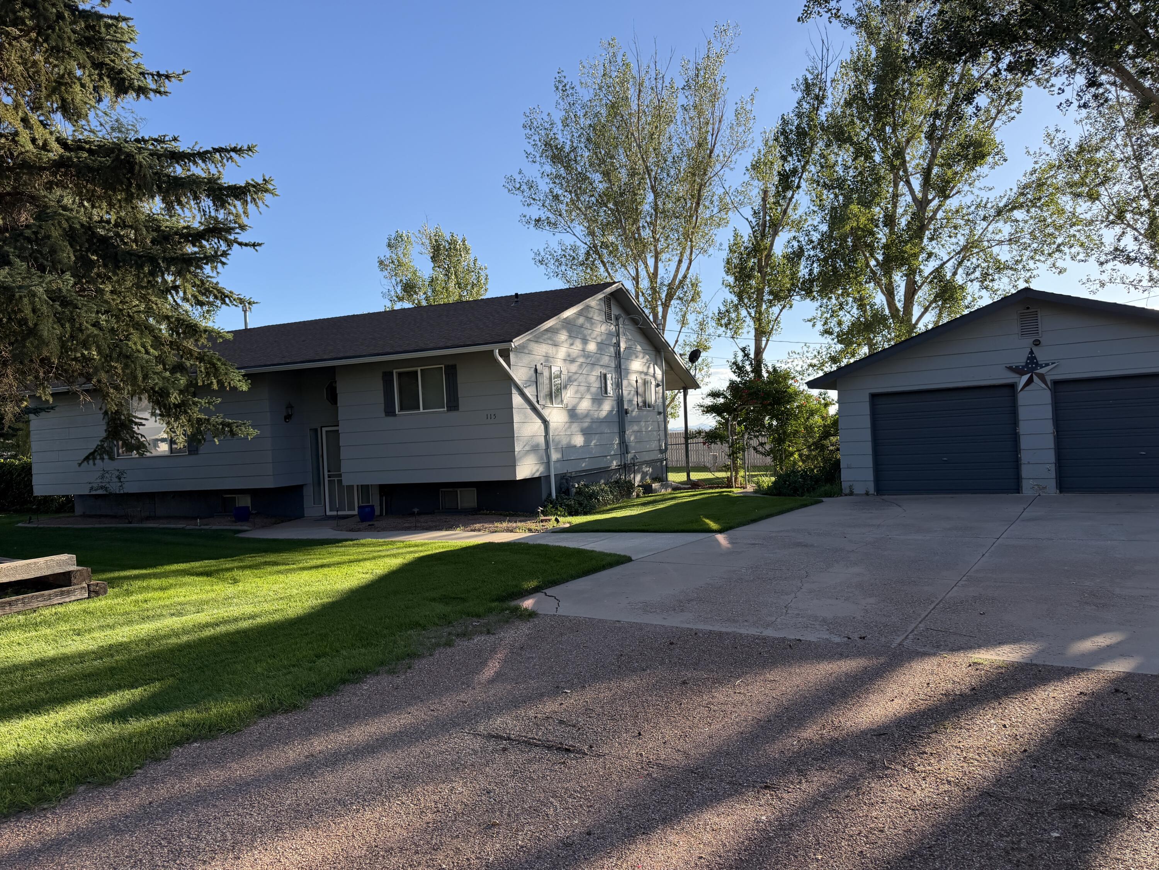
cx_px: 580
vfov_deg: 56.8
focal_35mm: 24
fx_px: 804
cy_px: 435
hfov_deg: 71.6
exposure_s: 1/1901
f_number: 1.78
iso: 100
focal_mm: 6.76
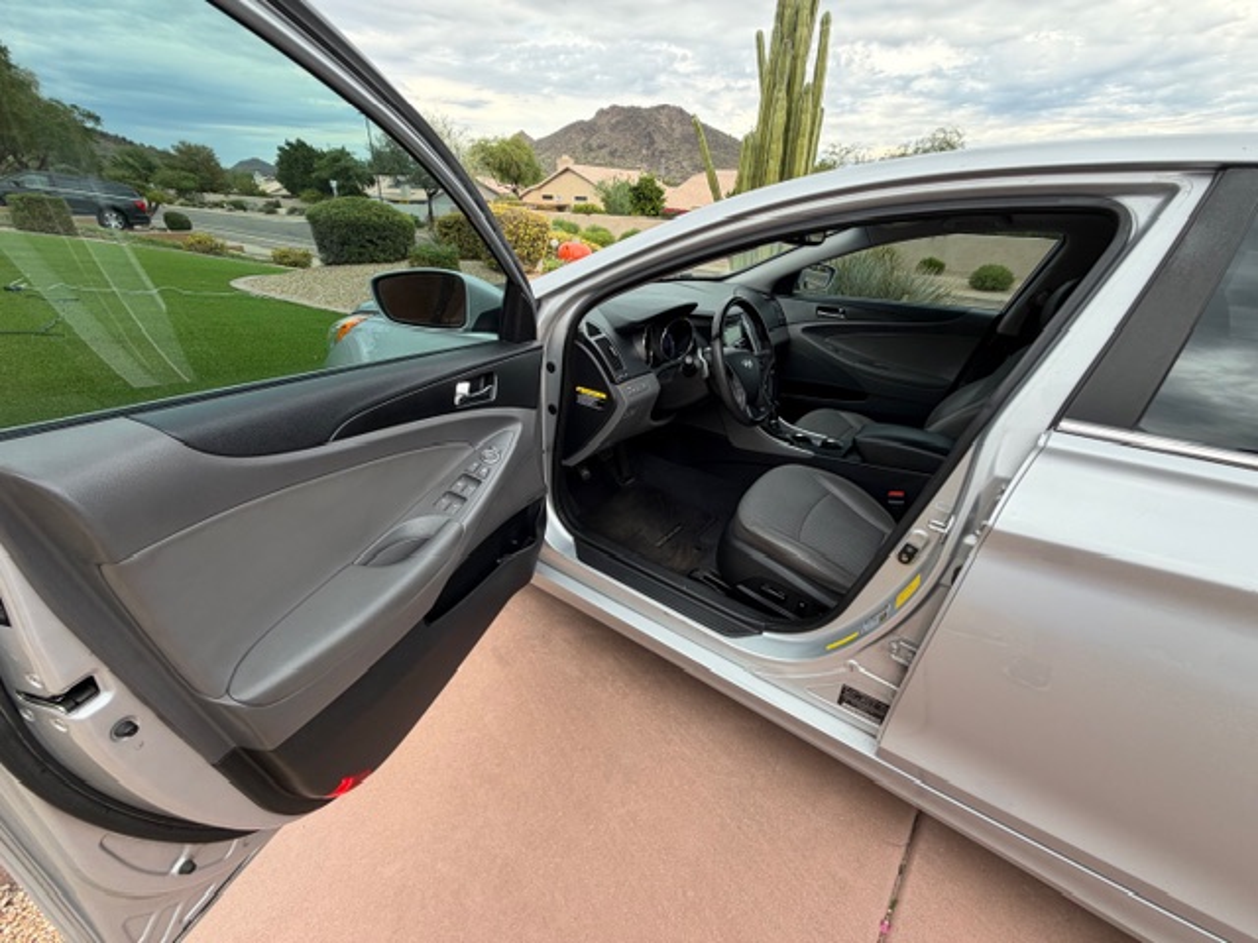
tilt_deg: -28.1
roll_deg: -1.9
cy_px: 472
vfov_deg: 85.7
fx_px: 509
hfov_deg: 102.1
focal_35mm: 14
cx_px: 629
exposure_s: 1/162
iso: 50
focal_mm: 2.22
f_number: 2.2
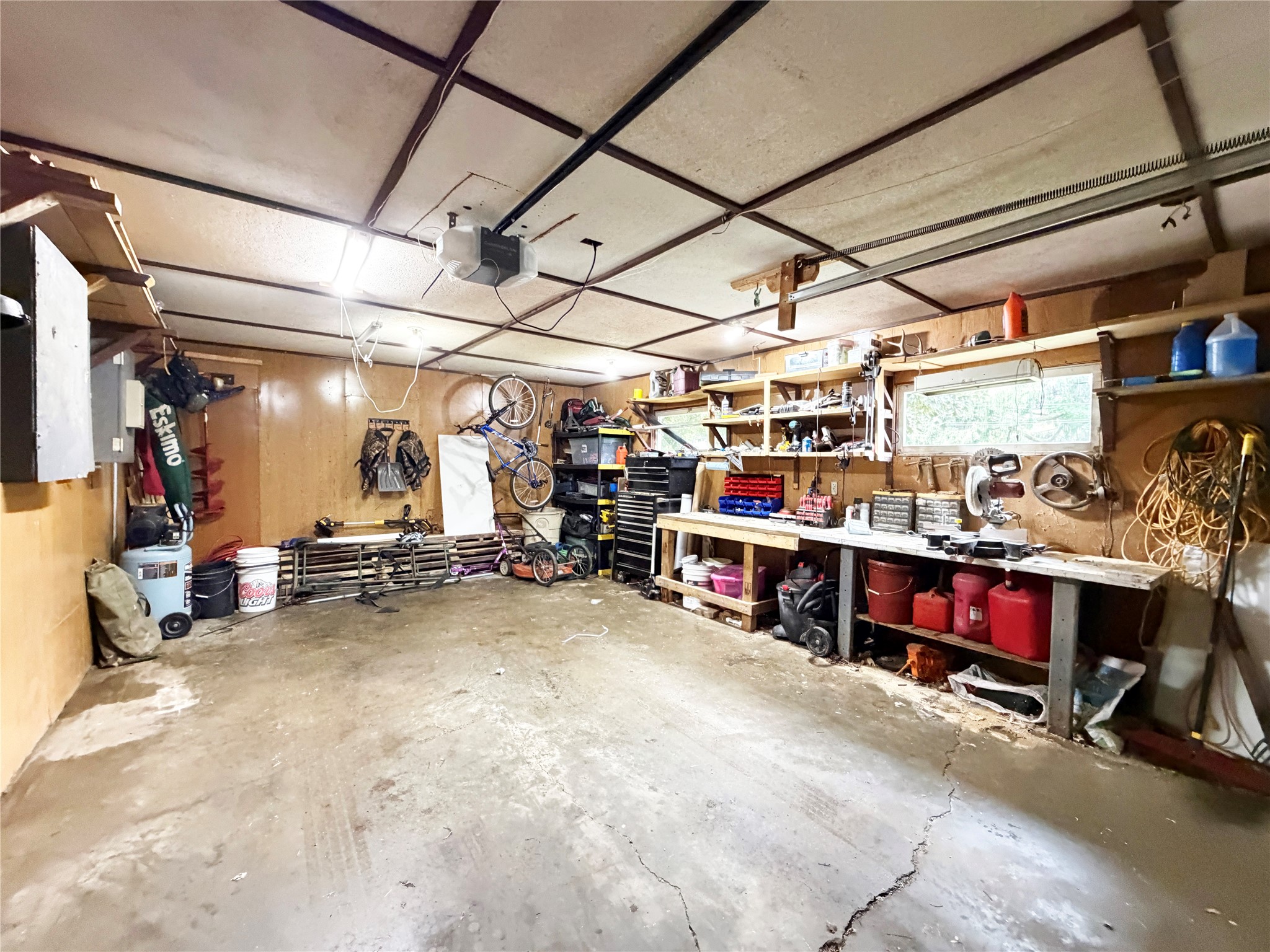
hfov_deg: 102.1
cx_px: 635
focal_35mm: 14
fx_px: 514
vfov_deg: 85.7
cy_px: 476
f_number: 2.2
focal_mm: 2.22
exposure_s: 1/60
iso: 640
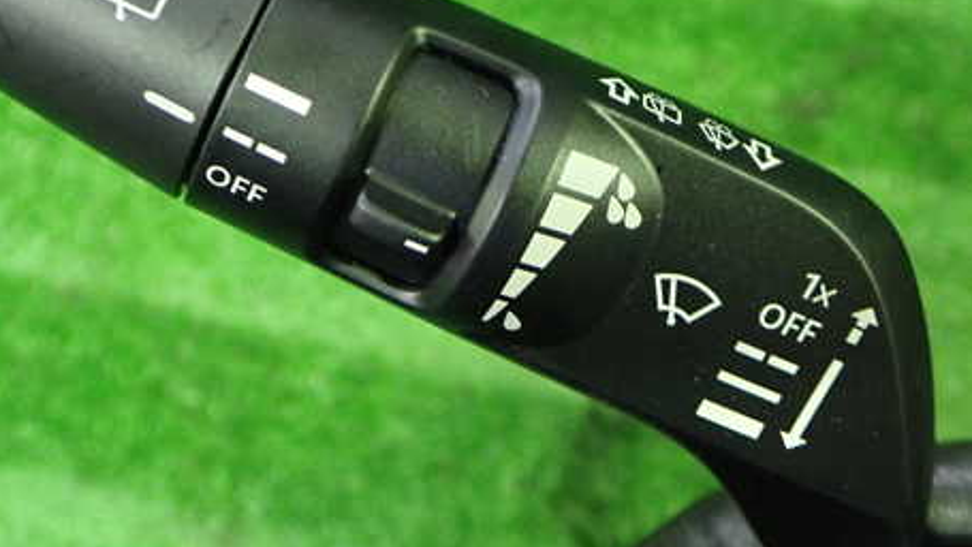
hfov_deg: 44.2
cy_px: 160
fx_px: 1186
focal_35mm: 46
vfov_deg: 25.8
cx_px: 361
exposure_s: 1/30
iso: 800
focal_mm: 5.79
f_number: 2.4
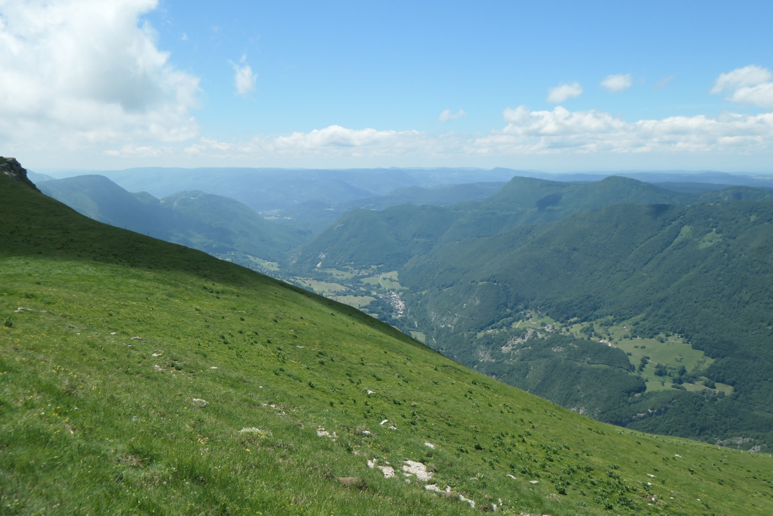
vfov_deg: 40.0
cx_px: 386
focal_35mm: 33
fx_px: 709
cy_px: 258
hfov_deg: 57.2
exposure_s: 1/800
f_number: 5.6
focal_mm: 12.2
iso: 200
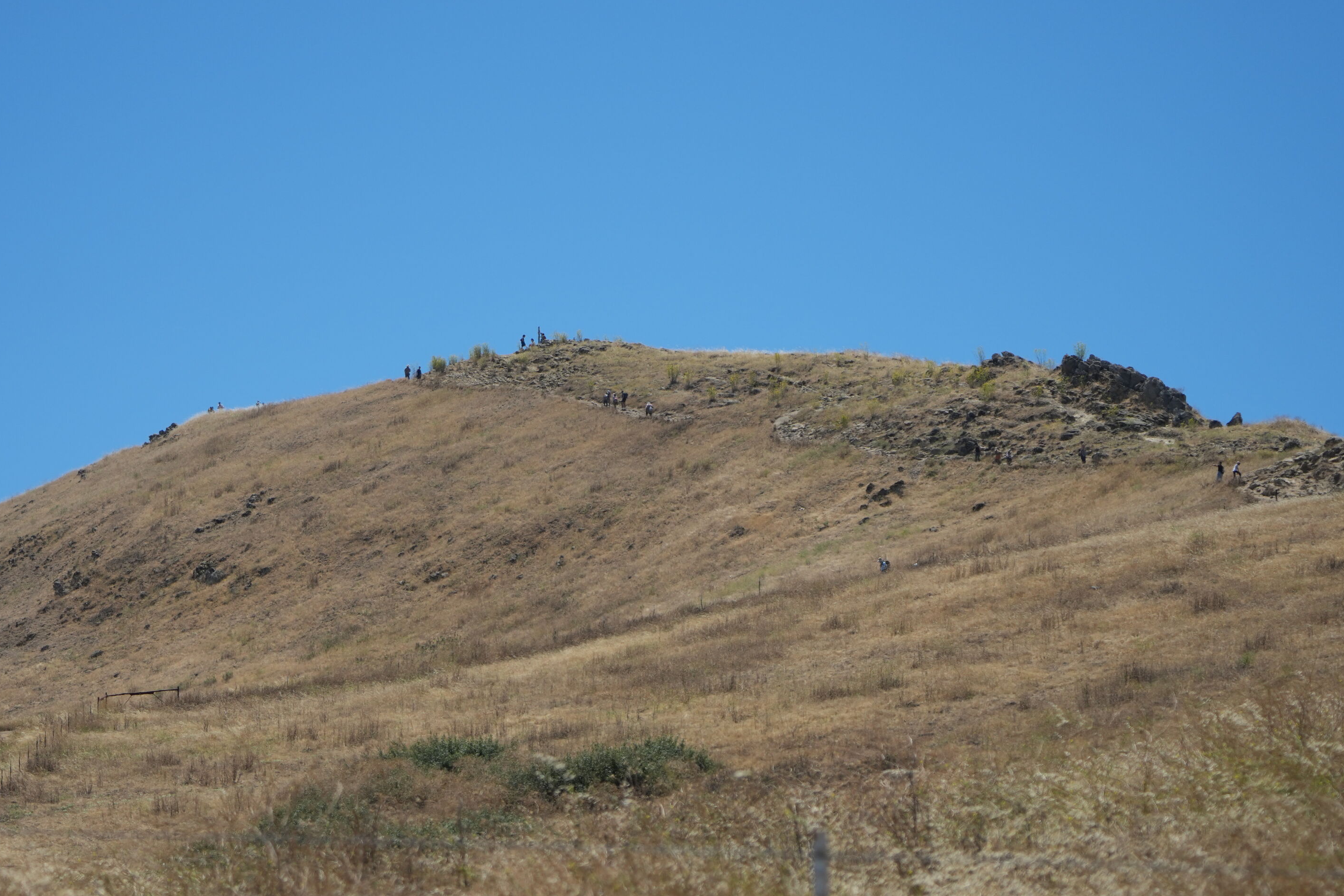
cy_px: 563
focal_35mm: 175
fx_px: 6533
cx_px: 577
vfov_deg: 7.8
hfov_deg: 11.7
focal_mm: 115
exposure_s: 1/2000
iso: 320
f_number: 5.6
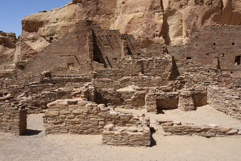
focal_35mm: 31
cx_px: 120
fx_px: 208
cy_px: 80
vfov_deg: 42.3
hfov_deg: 60.3
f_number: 14
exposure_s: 1/100
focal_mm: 31
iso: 100
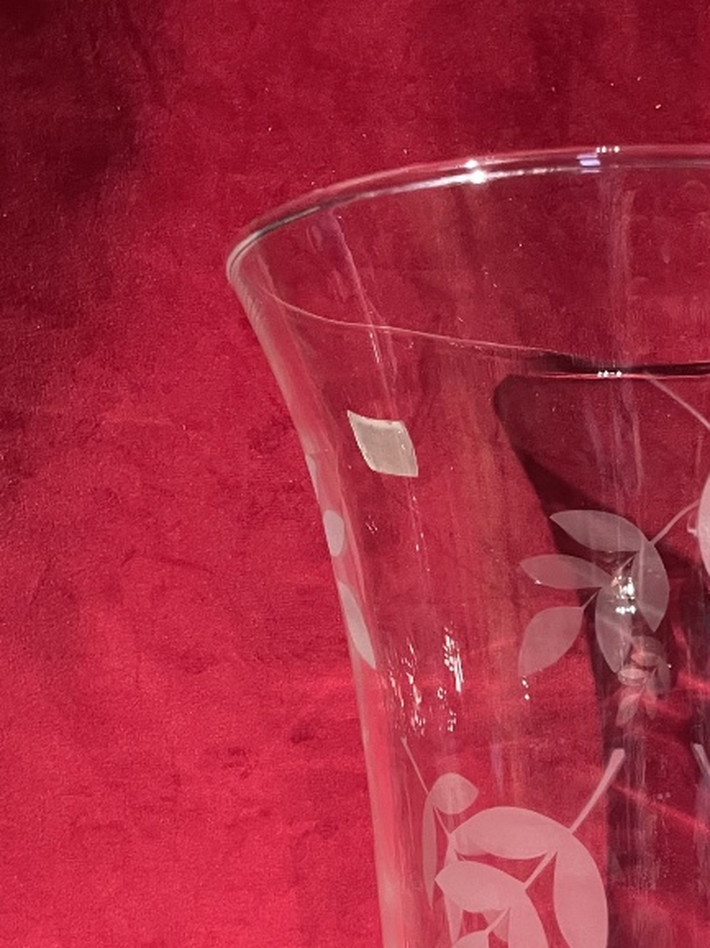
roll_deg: -1.1
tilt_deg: -7.1
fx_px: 1478
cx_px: 708
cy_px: 935
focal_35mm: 54
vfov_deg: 32.8
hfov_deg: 25.7
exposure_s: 1/33
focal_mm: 4.2
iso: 400
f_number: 1.6
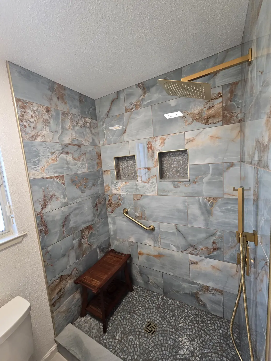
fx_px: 136
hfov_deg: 89.9
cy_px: 180
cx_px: 136
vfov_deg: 106.2
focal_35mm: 13
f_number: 2.2
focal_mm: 2.2
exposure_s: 1/60
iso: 200
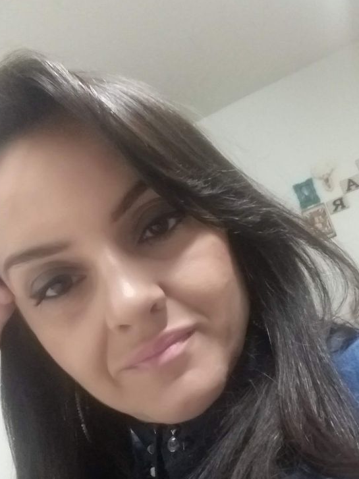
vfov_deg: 55.0
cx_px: 205
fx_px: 456
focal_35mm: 33
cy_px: 284
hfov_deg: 42.8
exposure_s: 1/15
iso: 350
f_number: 1.9
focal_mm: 1.95
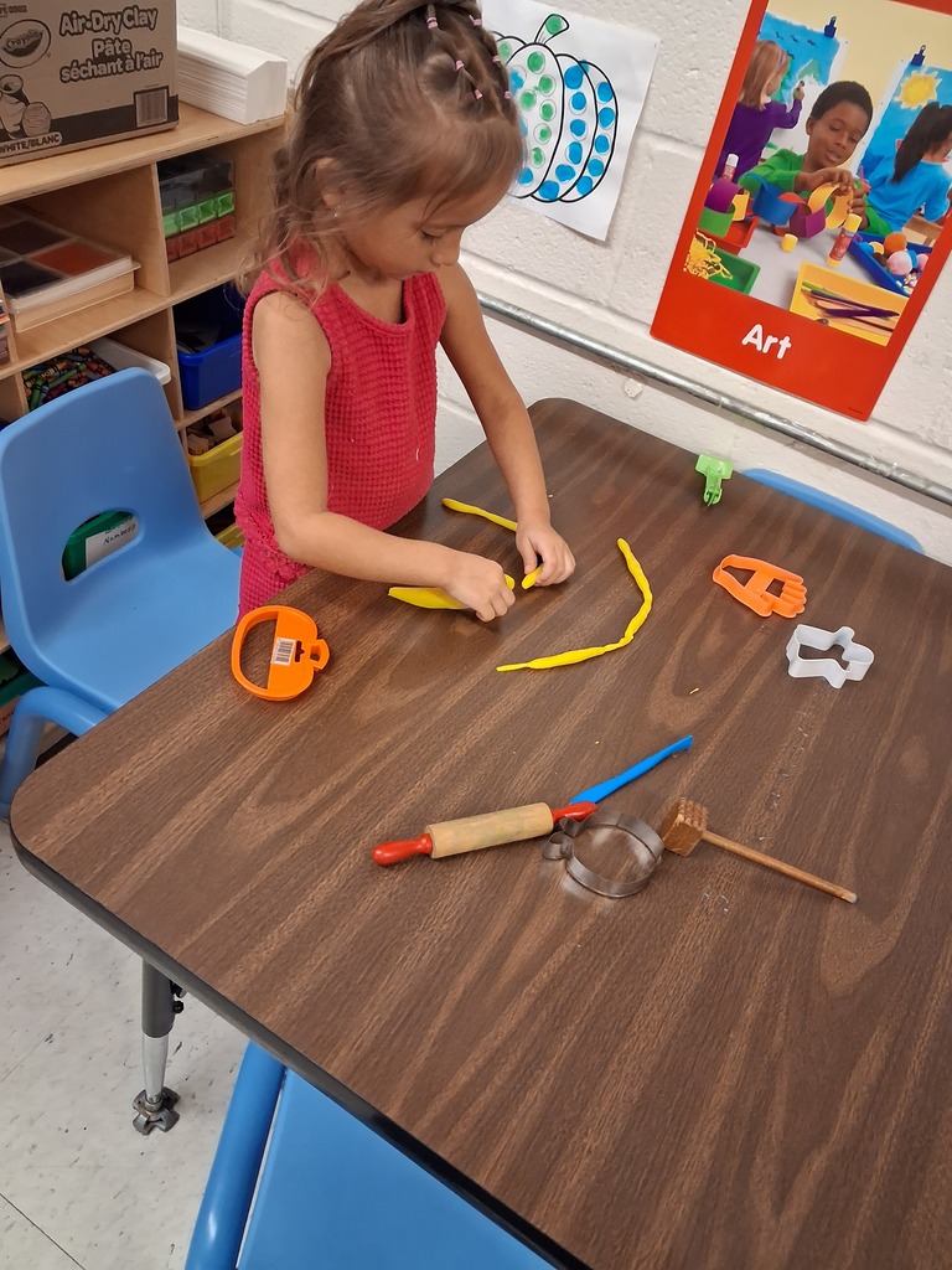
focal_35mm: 27
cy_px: 635
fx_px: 990
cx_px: 476
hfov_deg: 51.4
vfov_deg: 65.3
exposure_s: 1/60
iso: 500
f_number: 1.8
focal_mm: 4
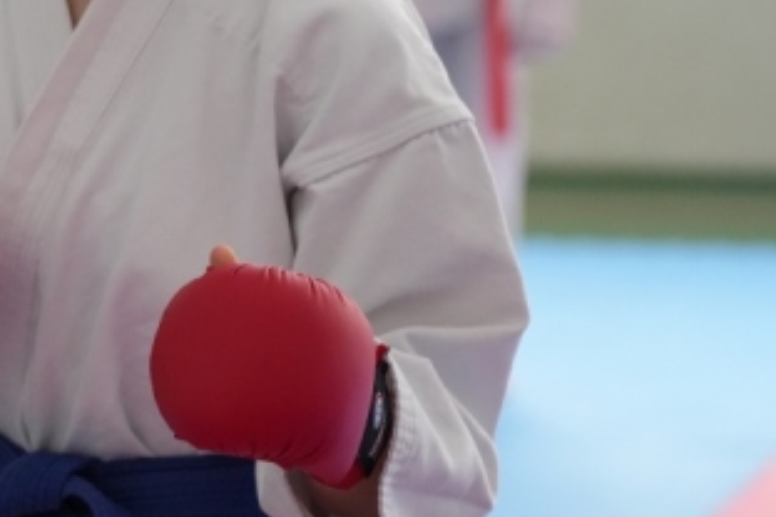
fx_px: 5798
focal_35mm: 269
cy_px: 153
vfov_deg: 5.1
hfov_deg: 7.6
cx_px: -199
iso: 3200
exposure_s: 1/400
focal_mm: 105
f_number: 4
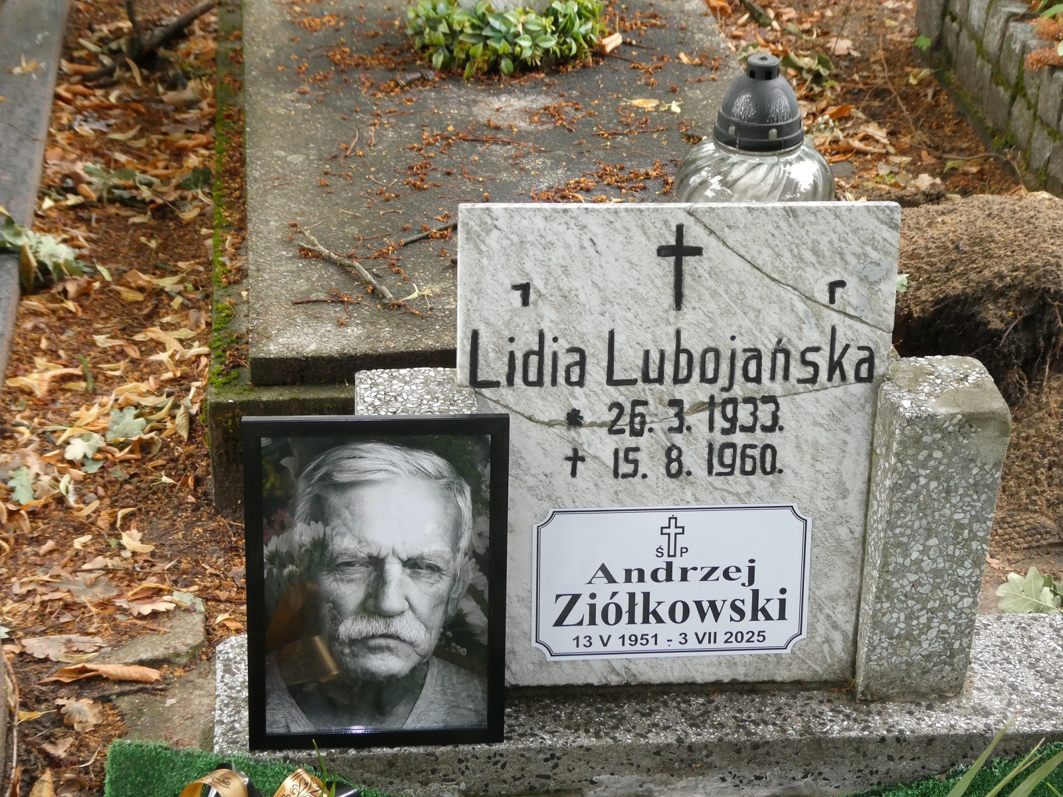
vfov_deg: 21.0
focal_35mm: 70
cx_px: 532
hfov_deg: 27.8
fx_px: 2150
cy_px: 398
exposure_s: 1/60
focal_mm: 12.5
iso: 320
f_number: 4.5
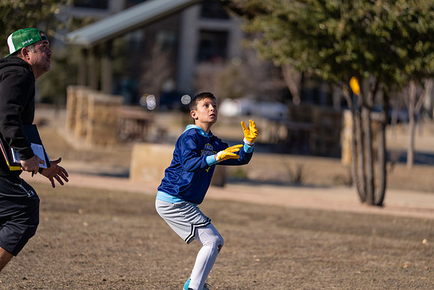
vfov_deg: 6.9
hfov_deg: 10.3
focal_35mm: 200
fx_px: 2412
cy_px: 145
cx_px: 217
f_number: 2.8
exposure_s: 1/2500
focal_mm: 200
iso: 100
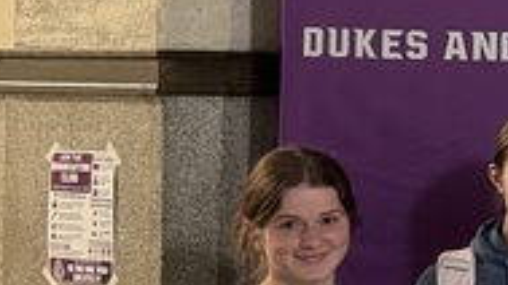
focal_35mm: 142
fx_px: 1911
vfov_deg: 8.5
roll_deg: -0.4
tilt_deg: +0.5
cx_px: 1075
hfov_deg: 12.8
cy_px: 94
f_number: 1.78
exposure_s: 1/60
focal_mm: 6.76
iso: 640
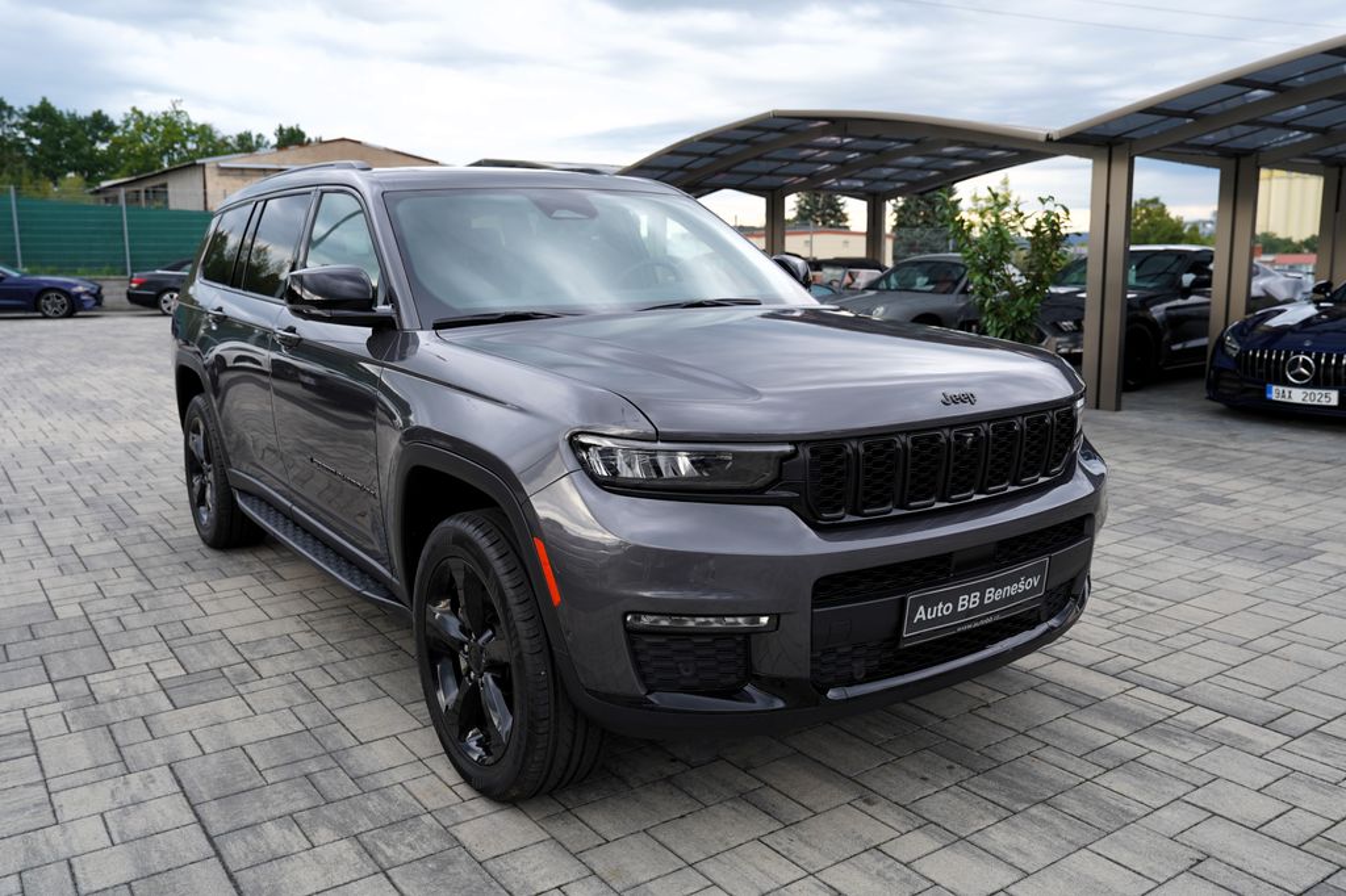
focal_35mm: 30
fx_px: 1121
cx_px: 673
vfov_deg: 43.6
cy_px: 448
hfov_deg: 61.9
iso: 100
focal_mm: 30
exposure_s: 1/60
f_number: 4
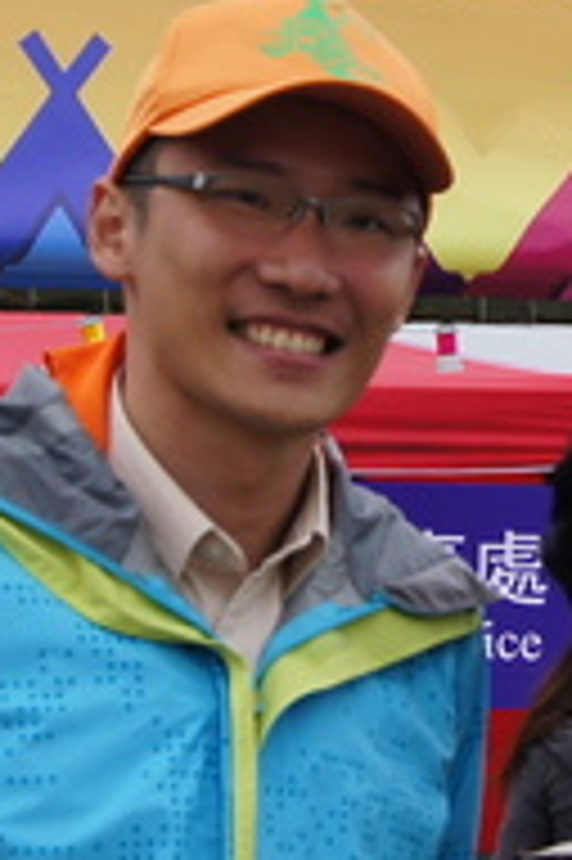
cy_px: 290
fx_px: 4990
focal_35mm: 209
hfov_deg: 6.6
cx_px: 401
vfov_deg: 9.8
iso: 100
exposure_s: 1/60
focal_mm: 26
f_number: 10
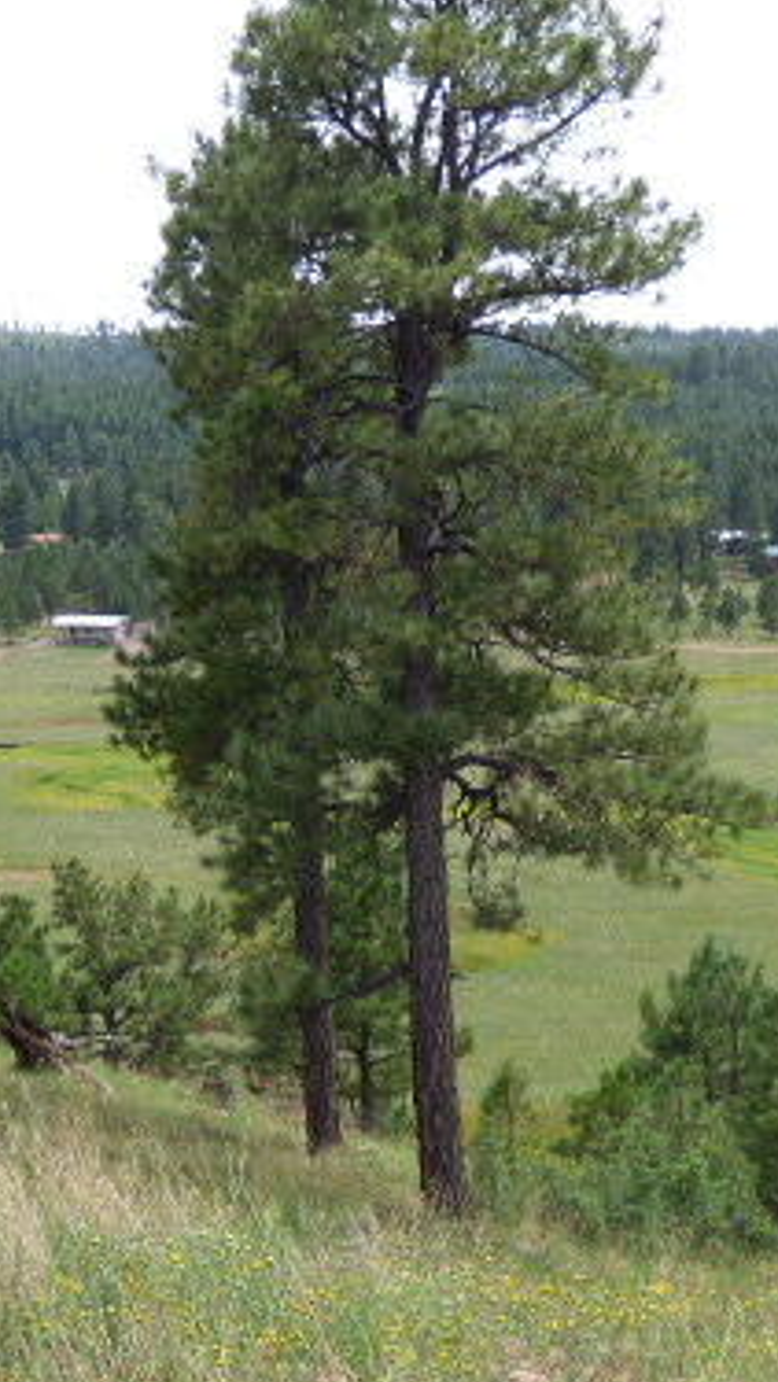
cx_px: 332
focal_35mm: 93
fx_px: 3410
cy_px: 881
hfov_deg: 13.0
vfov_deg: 22.9
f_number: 3.8
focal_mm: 8.68
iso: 100
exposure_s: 1/400
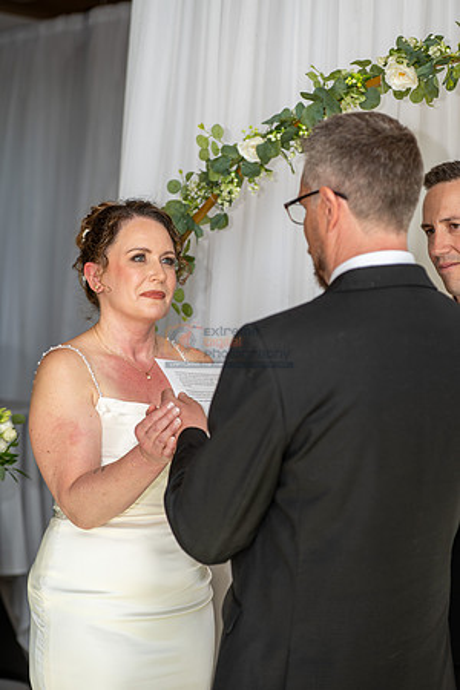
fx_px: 1495
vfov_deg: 26.0
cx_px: 230
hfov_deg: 17.5
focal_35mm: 78
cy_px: 345
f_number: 4
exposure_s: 1/160
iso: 125
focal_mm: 78
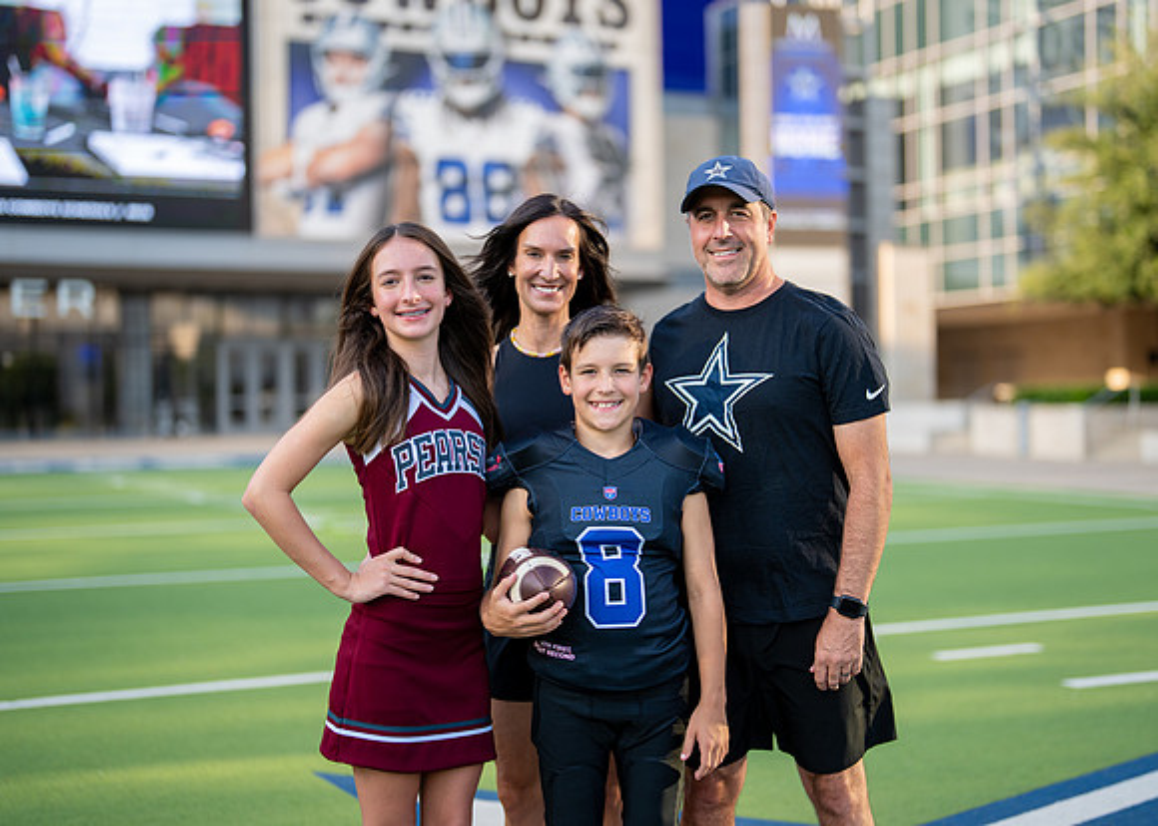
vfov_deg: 25.7
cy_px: 400
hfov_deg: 35.5
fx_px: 1809
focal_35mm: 55
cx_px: 608
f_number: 1.2
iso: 100
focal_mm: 50
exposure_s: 1/2000
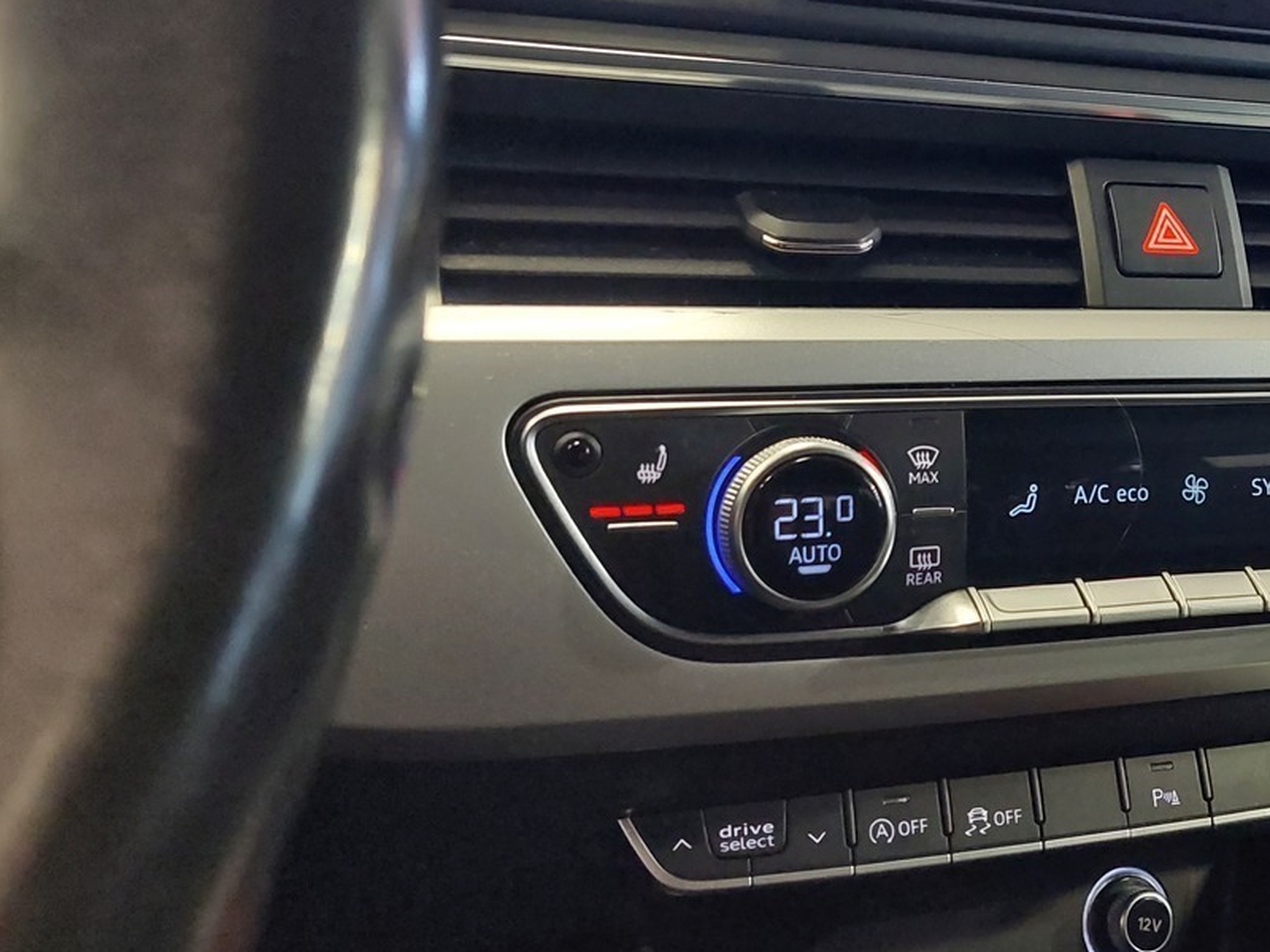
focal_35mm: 45
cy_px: 363
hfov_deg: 39.4
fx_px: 1651
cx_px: 1114
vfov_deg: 32.1
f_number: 1.8
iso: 400
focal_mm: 5.23
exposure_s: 1/25
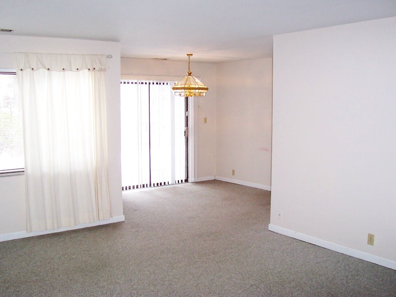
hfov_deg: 50.1
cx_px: 198
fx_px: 423
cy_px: 148
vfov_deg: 38.7
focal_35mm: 37
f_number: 2.8
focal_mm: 5.6
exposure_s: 1/60
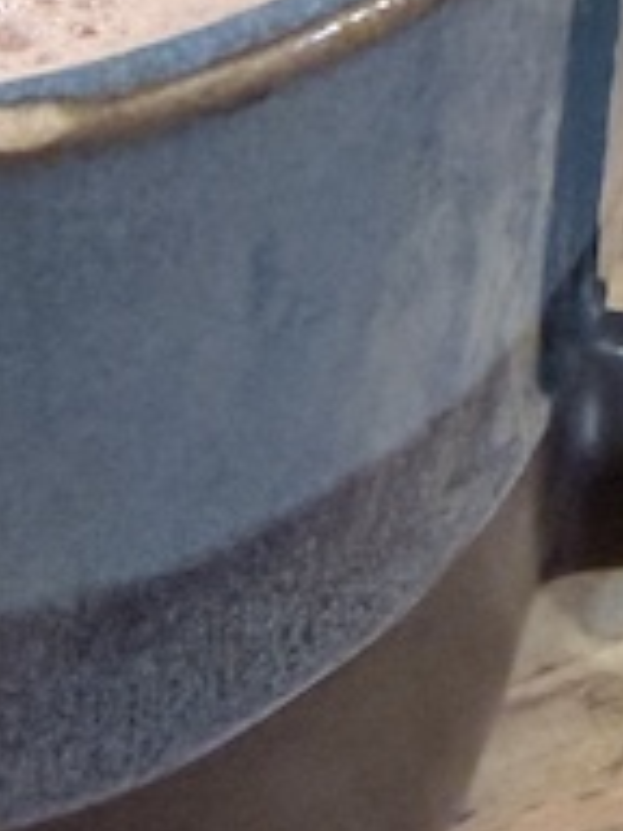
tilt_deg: -36.0
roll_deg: -6.9
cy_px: -147
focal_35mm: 126
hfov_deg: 11.8
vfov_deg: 15.1
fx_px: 3024
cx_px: 242
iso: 500
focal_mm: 2.22
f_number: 2.2
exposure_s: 1/50
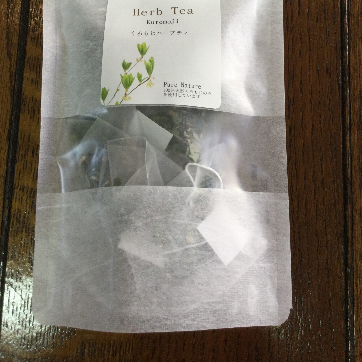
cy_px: 123
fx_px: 438
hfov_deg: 44.9
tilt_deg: -80.1
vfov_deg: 44.3
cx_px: 180
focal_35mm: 37
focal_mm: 3.3
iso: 80
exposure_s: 1/30
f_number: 2.4
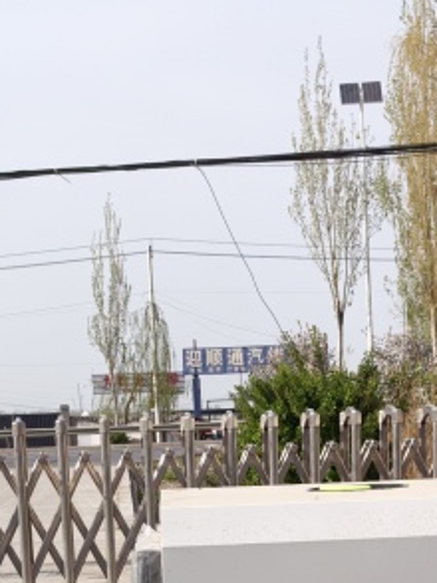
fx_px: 1652
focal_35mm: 98
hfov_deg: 15.1
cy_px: 802
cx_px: 232
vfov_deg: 18.4
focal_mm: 5.72
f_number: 2
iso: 50
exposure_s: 1/2222
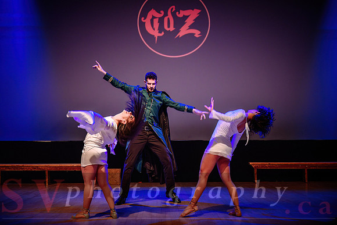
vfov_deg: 23.8
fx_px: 534
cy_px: 112
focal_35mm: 57
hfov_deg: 35.0
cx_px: 168
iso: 1600
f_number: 2.8
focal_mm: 57
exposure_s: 1/200
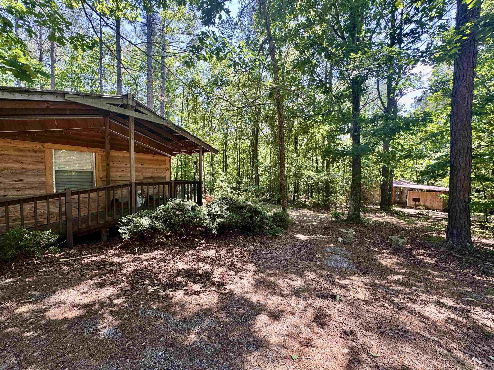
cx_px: 247
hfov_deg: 102.1
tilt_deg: -3.0
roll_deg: -0.3
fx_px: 200
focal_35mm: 14
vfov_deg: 85.7
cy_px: 185
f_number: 2.2
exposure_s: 1/99
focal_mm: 2.22
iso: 50
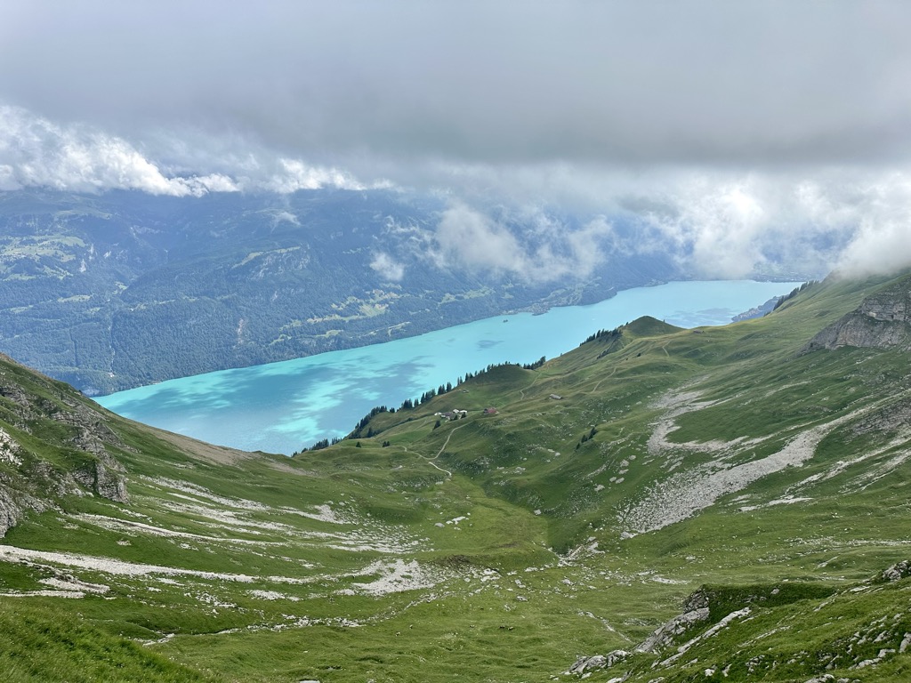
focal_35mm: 24
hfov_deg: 71.6
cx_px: 456
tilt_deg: -13.0
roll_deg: -0.2
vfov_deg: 56.8
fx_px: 632
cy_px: 342
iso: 80
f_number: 1.78
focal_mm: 6.86
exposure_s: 1/4545
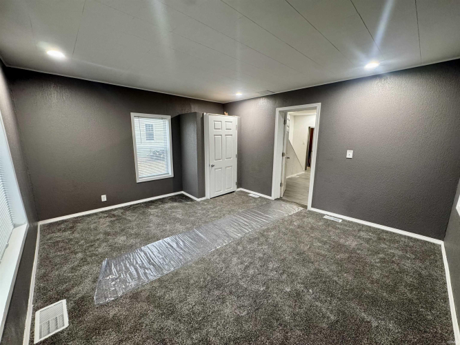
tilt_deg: -11.9
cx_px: 230
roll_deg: -0.5
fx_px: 186
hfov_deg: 102.1
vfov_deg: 85.7
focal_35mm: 14
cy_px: 172
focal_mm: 2.22
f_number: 2.2
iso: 250
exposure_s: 1/120
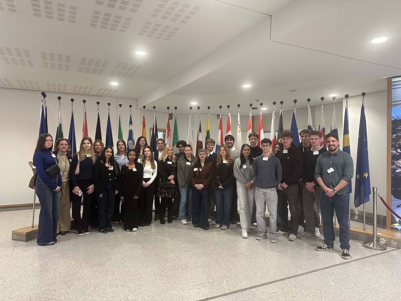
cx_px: 200
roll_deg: -0.1
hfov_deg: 71.6
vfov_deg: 56.8
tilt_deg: +0.6
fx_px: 278
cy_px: 150
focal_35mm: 24
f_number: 1.78
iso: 250
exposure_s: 1/50
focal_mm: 6.86
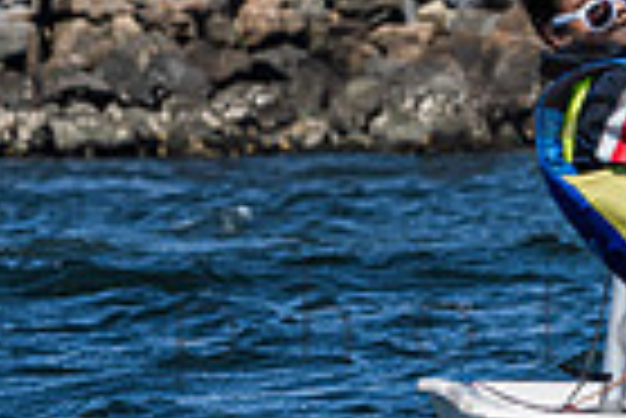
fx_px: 18608
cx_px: 1213
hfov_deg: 1.9
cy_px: 190
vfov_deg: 1.3
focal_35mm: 1069
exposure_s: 1/1250
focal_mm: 200
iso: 320
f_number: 9
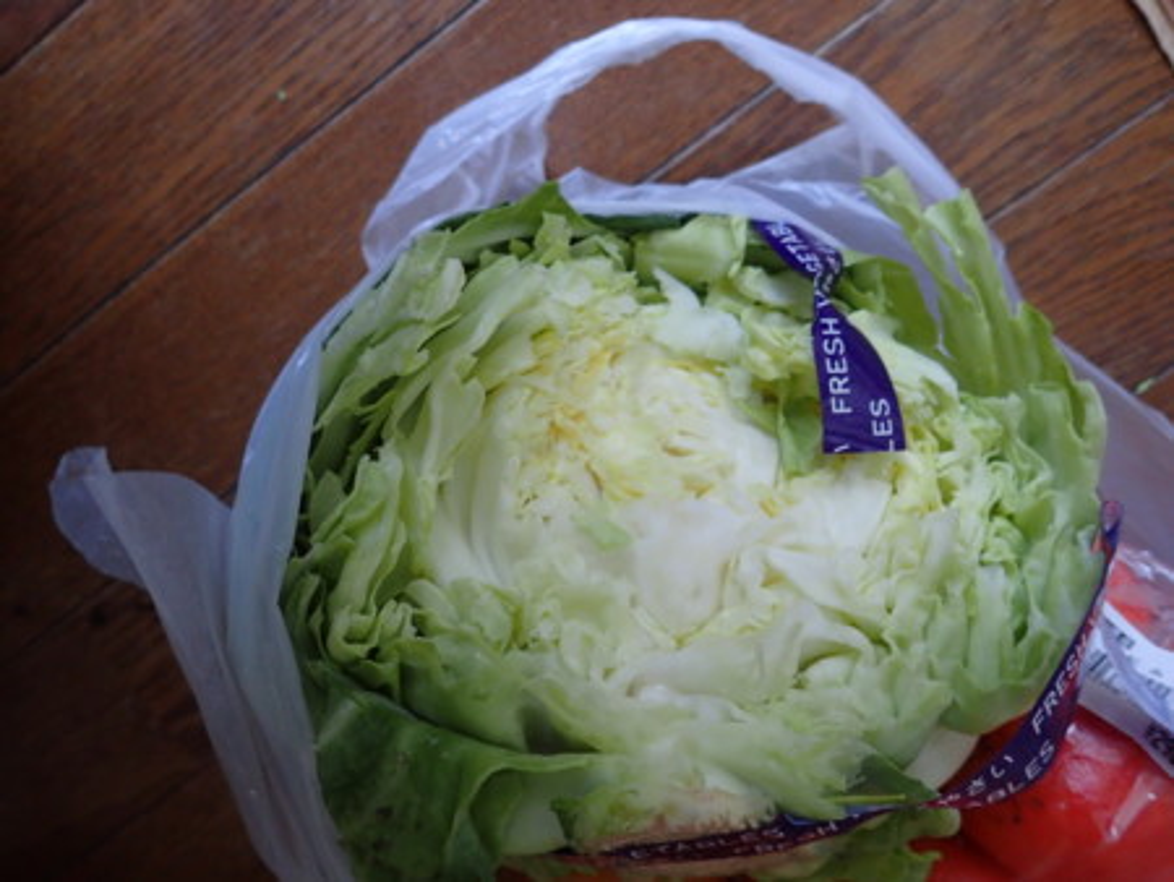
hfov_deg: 69.4
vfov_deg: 54.9
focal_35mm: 25
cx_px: 587
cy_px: 441
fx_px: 848
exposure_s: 1/30
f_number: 2
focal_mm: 4.5
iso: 320
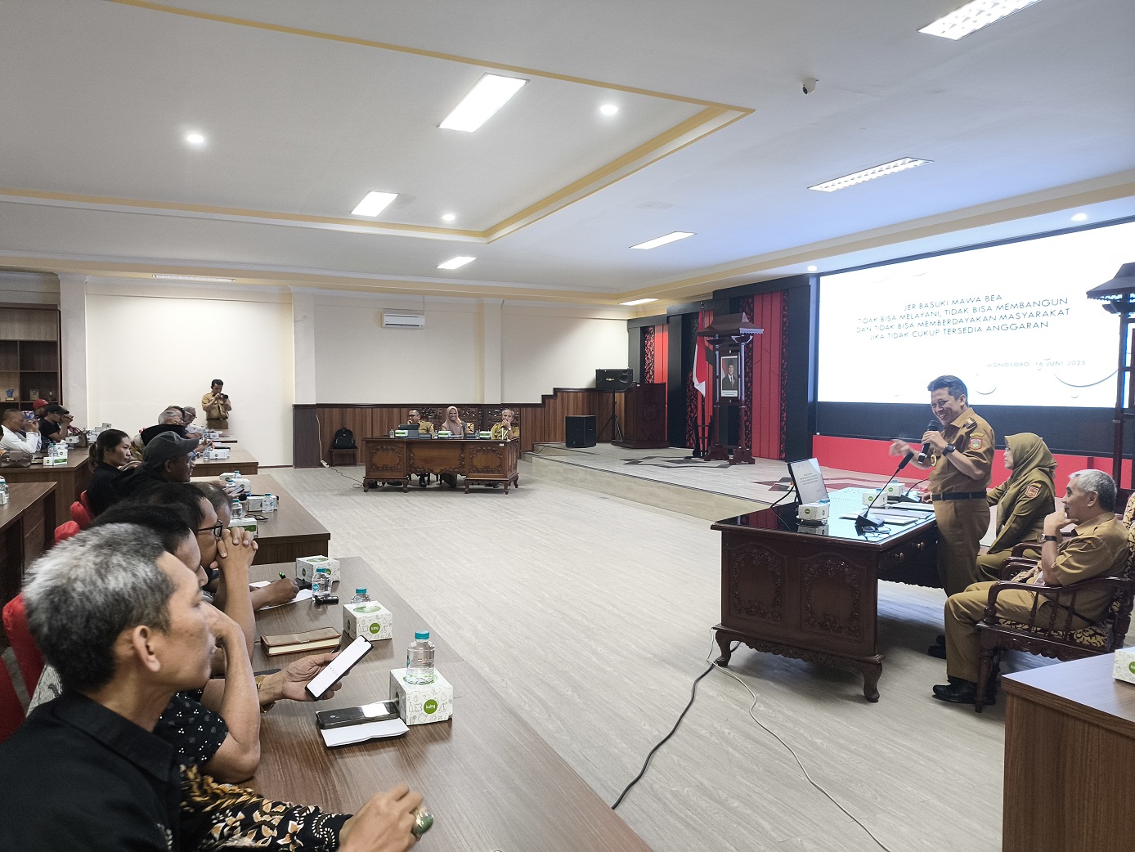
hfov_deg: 69.4
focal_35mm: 25
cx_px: 568
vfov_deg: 54.9
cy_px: 426
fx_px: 820
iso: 400
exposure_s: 1/33.3
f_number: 1.7
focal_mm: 4.71
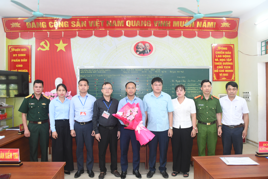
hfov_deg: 67.4
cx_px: 134
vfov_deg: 47.9
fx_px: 201
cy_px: 90
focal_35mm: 27
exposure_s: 1/100
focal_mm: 18
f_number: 4
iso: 1600
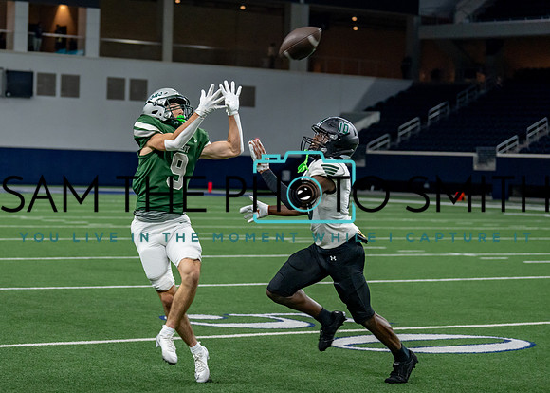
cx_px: 139
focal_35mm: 106
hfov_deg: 18.7
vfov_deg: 13.5
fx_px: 1657
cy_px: 218
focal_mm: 70
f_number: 2.8
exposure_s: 1/1000
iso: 1600
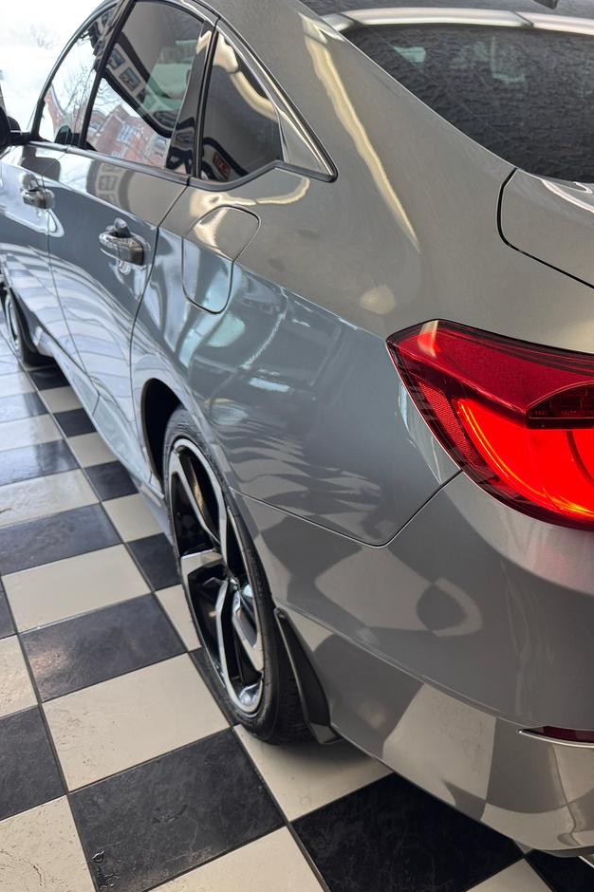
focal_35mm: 34
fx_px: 842
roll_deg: -0.8
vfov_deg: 55.8
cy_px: 455
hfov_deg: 36.2
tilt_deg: -23.9
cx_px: 546
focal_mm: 6.76
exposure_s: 1/120
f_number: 1.78
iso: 125
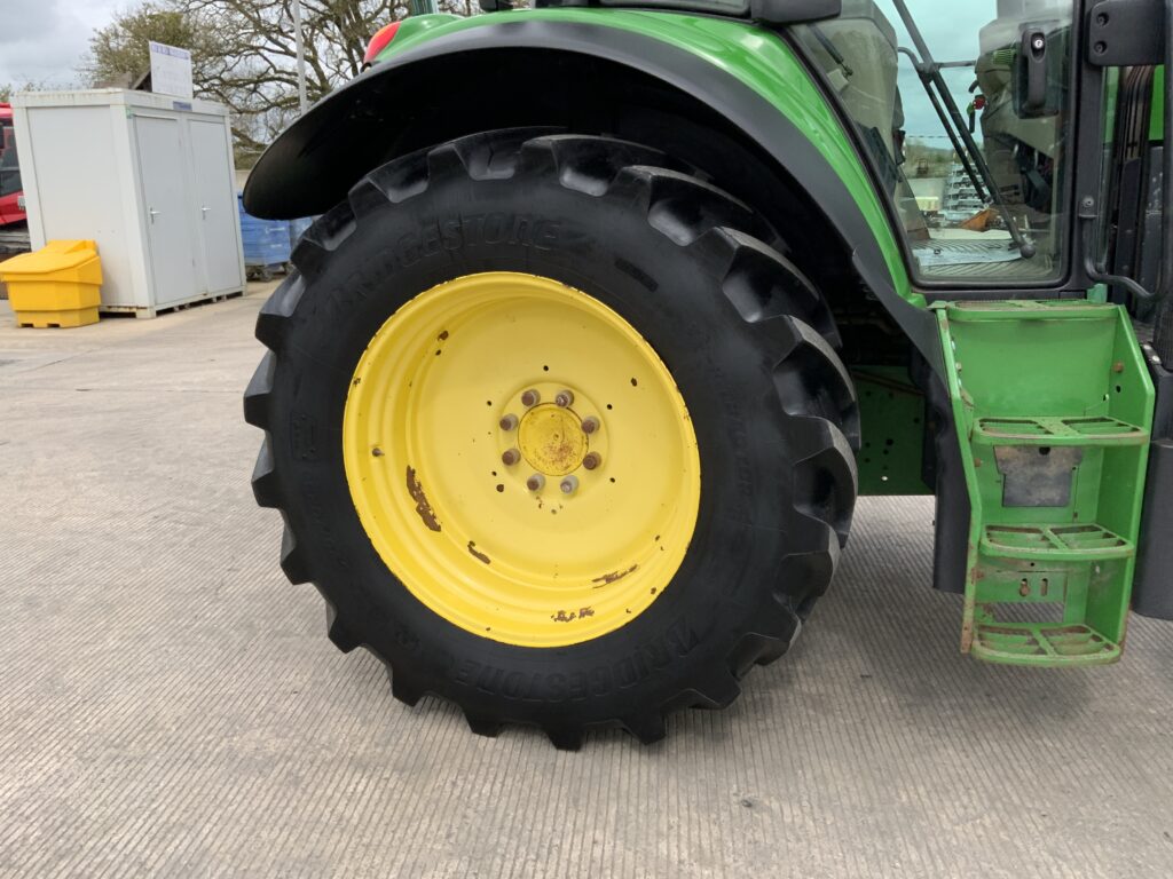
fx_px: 983
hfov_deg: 61.7
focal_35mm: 29
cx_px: 586
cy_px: 440
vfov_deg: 48.2
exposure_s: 1/898
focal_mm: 3
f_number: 1.8
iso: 16
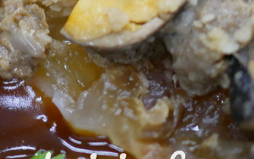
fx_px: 657
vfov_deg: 13.2
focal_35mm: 95
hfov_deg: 21.6
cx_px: 57
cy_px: -60
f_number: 1.7
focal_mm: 15
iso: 1250
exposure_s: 1/60
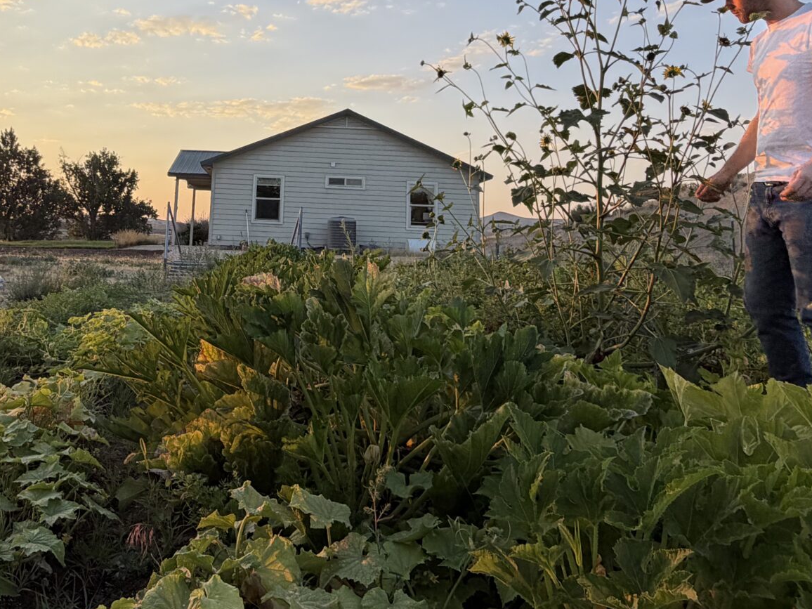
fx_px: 727
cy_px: 128
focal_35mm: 31
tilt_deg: +10.9
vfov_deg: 43.5
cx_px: 288
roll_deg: -1.7
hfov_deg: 57.4
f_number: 2.2
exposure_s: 1/502
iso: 50
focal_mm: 2.22
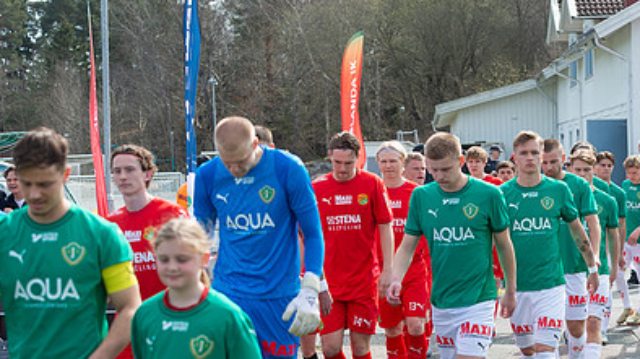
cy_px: 273
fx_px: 1832
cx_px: 346
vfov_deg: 11.2
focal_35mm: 108
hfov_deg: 19.8
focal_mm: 70
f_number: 5.6
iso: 280
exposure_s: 1/800
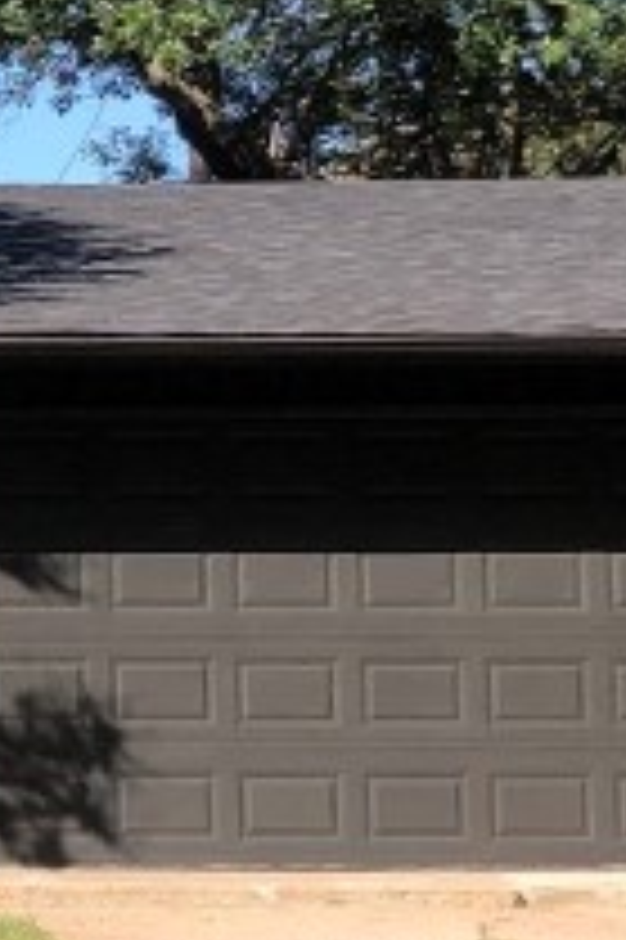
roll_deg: -0.2
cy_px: 324
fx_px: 3736
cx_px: -563
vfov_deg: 14.3
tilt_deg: +5.6
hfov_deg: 9.1
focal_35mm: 143
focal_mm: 3.99
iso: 20
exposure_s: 1/1104
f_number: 1.8
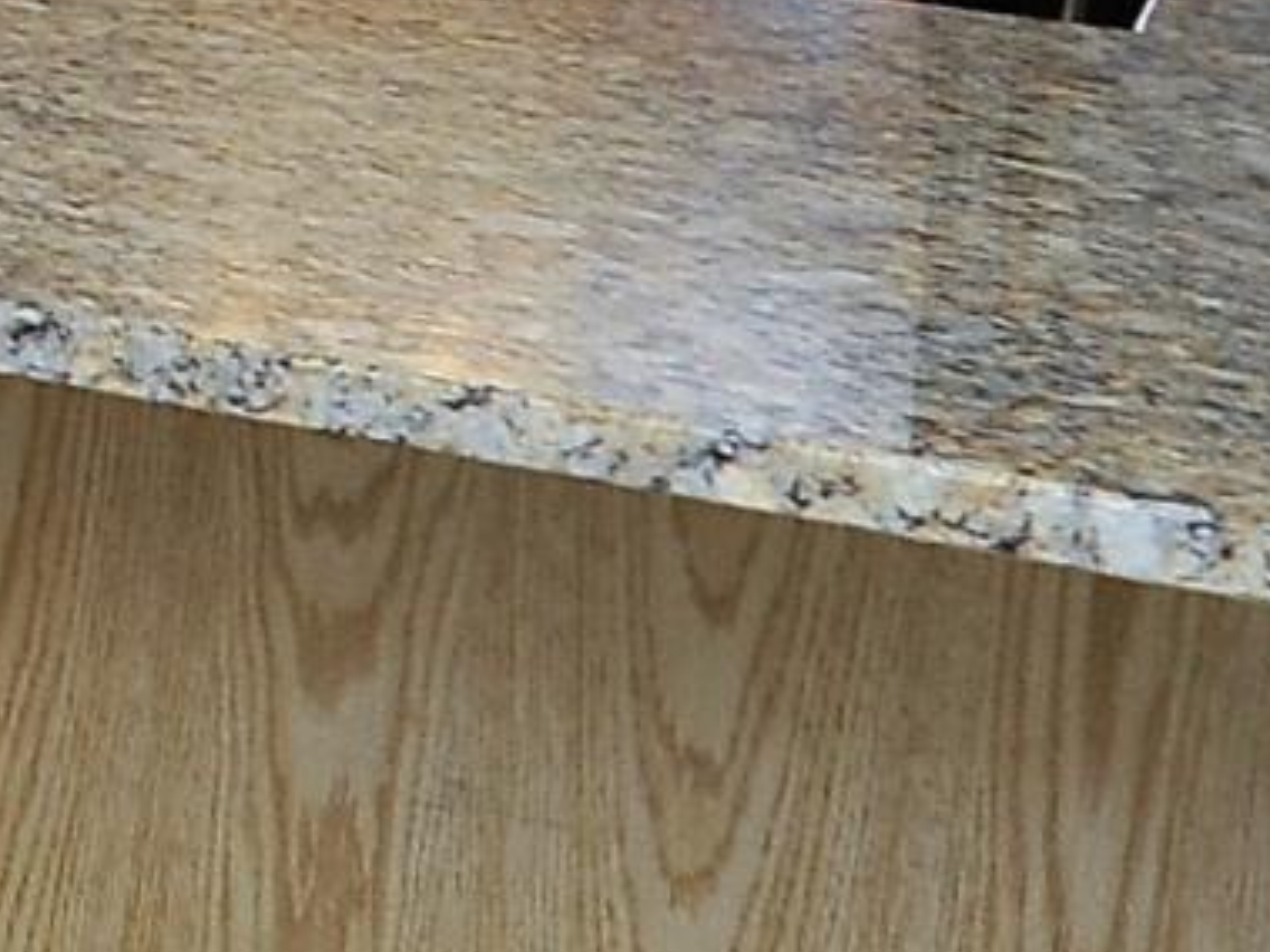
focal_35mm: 137
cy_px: -825
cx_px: -2456
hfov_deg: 10.5
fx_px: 5025
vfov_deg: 10.1
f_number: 8
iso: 1000
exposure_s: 1/30
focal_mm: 18
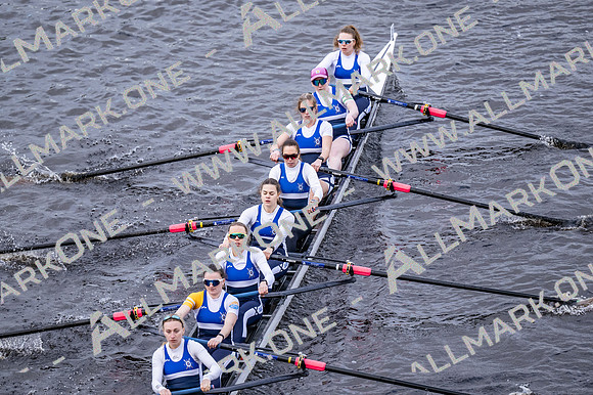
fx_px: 4939
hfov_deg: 6.9
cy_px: 198
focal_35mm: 300
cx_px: 296
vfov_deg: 4.6
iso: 1000
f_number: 2.8
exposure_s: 1/2000
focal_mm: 200
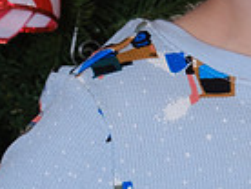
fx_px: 3777
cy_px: -103
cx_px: 221
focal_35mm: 520
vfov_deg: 2.9
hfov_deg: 3.8
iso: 400
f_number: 6.4
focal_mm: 47
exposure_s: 1/125
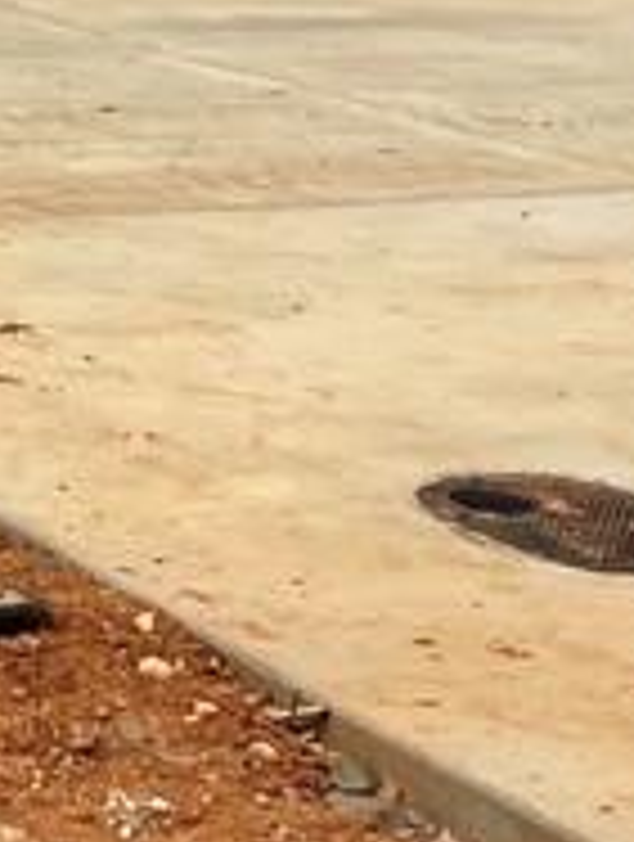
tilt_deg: +8.7
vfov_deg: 12.5
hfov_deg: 8.7
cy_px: -725
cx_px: -1241
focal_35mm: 142
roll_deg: +0.8
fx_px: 3456
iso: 50
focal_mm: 5.1
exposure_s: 1/4854
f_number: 1.6
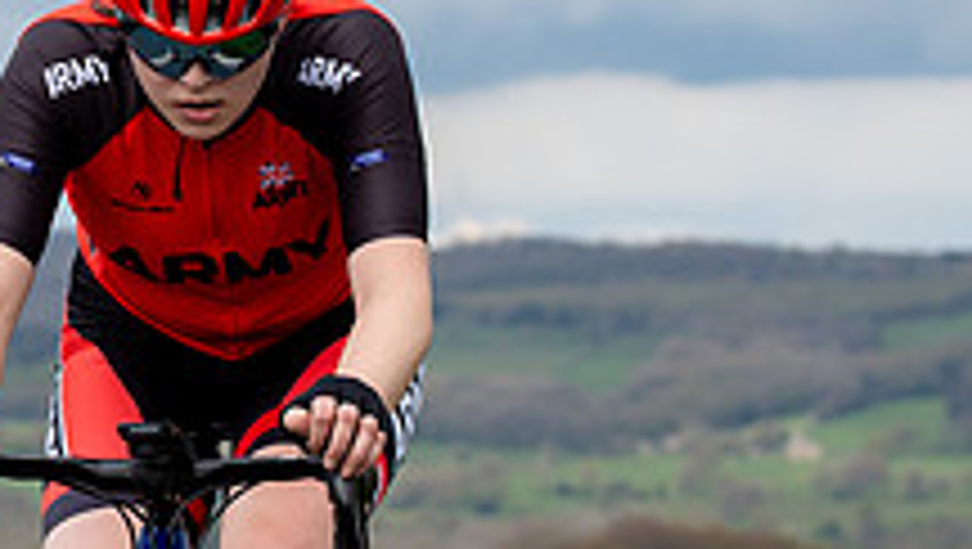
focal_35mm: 293
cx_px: -98
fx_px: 7559
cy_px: 121
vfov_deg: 4.2
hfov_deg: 7.3
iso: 200
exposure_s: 1/640
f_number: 4.5
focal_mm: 75
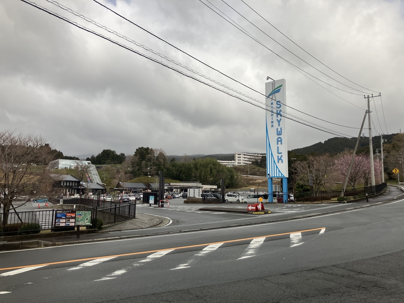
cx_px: 202
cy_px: 152
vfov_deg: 49.7
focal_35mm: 28
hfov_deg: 63.4
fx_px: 327
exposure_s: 1/3472
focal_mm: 3.99
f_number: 1.8
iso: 32
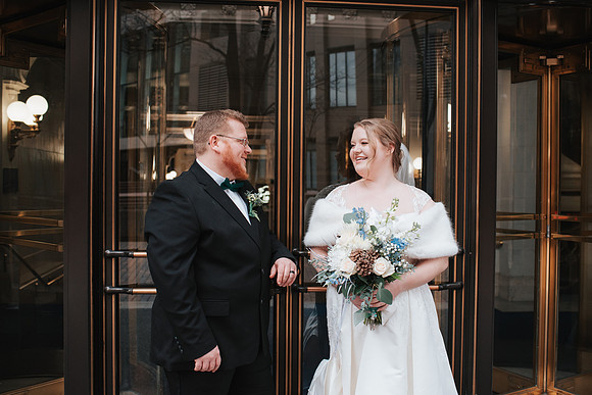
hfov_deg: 52.0
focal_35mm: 37
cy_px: 192
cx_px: 304
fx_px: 606
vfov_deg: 36.1
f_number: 3.2
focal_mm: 35
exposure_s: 1/320
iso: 1000
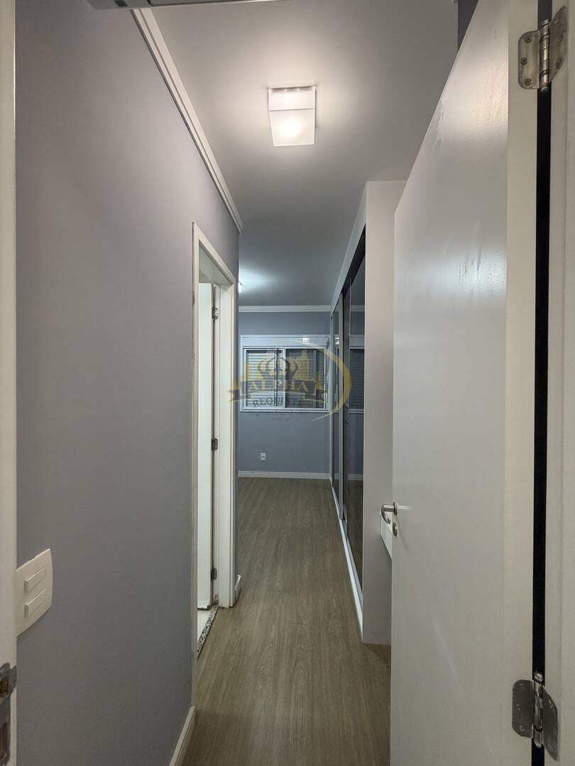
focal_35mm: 14
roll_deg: -0.3
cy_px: 383
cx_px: 288
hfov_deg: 85.7
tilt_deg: -0.3
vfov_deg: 102.1
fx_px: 310
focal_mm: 2.22
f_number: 2.2
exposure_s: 1/60
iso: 200
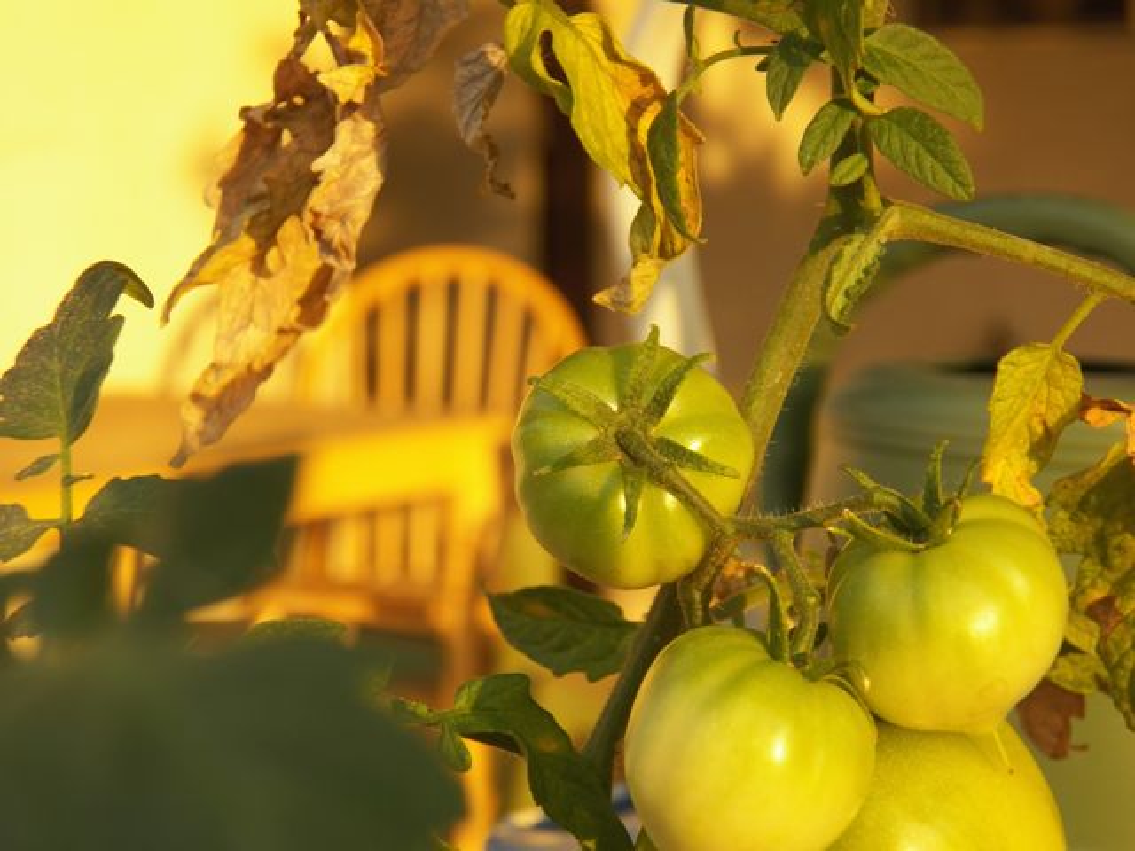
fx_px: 3312
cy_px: 426
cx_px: 568
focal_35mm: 101
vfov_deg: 14.6
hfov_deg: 19.4
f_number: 3.6
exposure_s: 1/200
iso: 125
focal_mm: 17.1
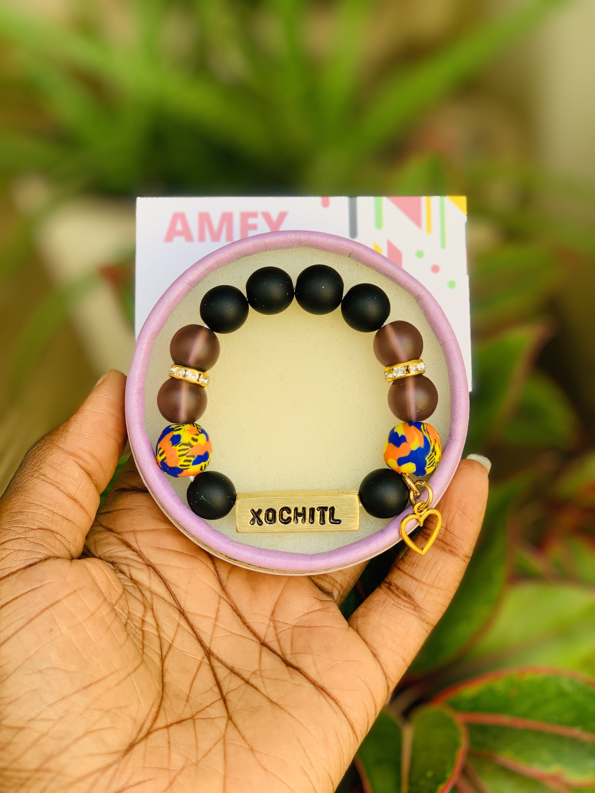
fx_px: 1192
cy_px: 396
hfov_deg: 28.0
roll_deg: -1.4
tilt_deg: -28.8
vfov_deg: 36.8
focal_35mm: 52
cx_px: 298
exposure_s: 1/122
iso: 16
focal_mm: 6
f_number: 2.4
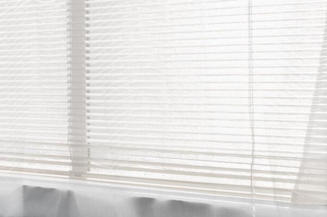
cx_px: -465
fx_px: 717
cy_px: 59
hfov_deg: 14.9
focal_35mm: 79
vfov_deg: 17.2
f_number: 18
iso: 2000
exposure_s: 1/13
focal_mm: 16
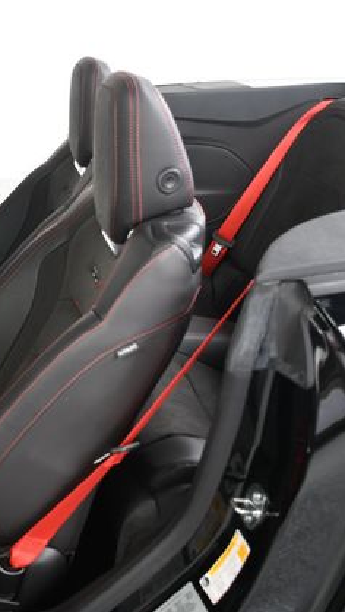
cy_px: 307
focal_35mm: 48
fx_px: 780
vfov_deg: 42.9
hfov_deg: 23.0
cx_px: -60
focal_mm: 20
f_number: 4.5
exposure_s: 1/160
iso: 100
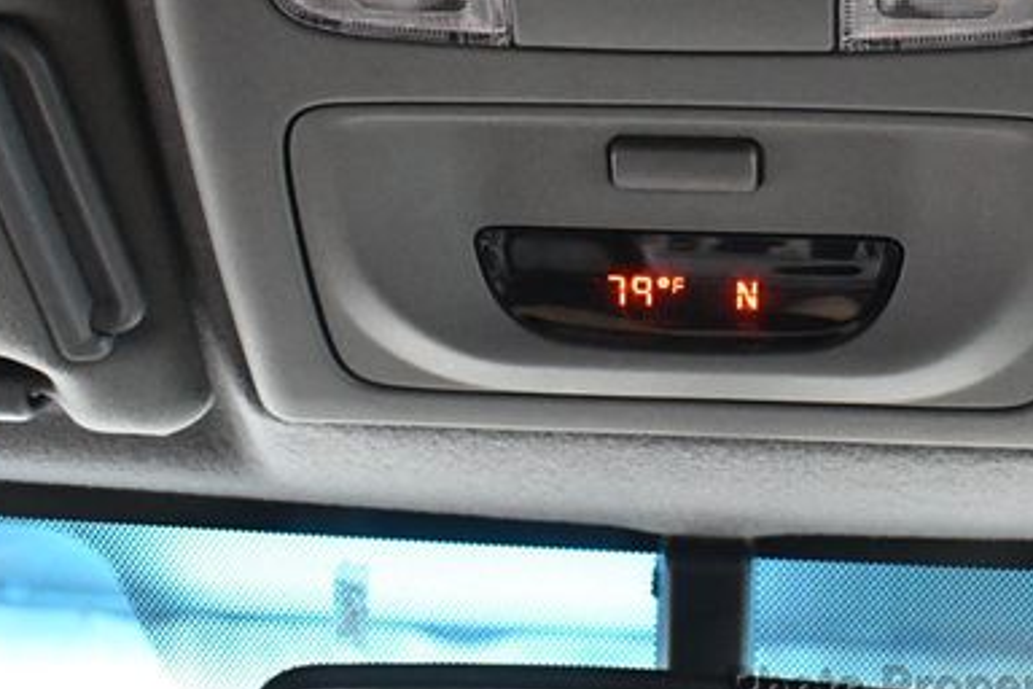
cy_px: 164
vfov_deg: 22.4
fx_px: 1722
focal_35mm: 60
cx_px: 694
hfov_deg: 33.1
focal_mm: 18
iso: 8000
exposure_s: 1/60
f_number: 3.5
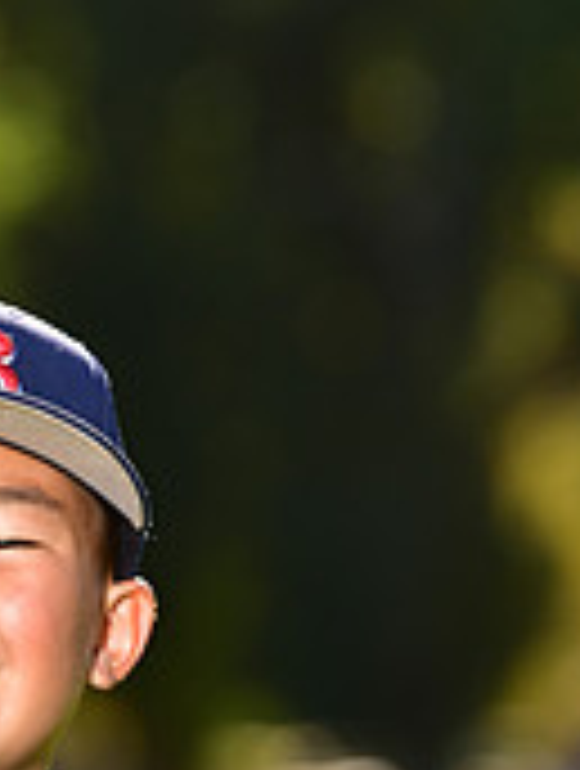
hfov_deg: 2.3
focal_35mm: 651
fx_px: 14490
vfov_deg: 3.0
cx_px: -65
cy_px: 1085
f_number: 5
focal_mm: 200
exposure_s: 1/250
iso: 80
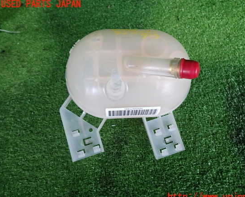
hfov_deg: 63.9
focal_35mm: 27
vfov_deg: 53.2
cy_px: 101
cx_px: 134
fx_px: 196
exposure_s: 1/30
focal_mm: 4.5
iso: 200
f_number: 2
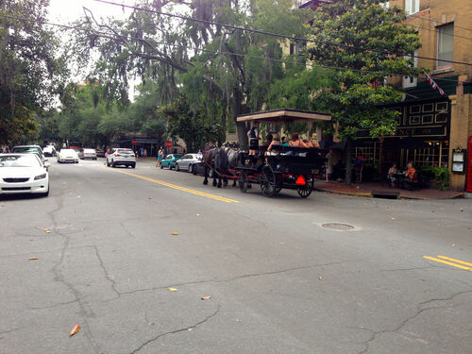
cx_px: 236
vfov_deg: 42.9
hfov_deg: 55.4
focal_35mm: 33
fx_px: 450
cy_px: 177
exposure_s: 1/229
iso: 50
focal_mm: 4.13
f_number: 2.4
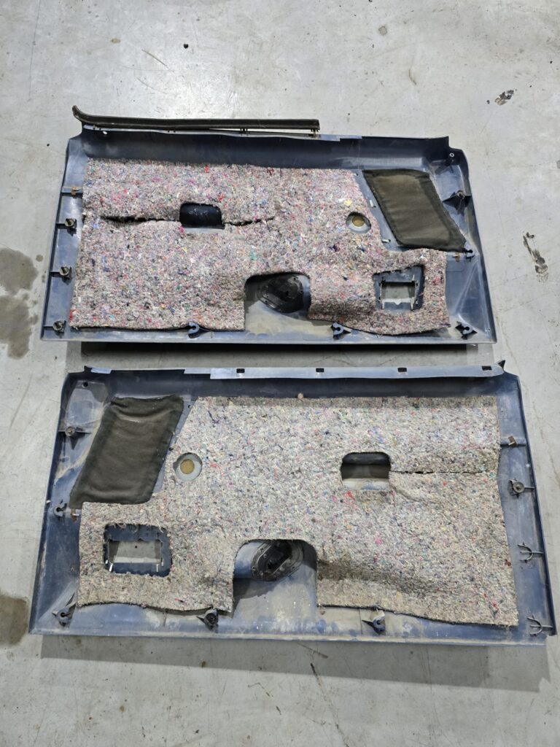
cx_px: 280
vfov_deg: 73.9
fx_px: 496
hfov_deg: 58.9
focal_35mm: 23
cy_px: 374
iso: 640
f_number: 1.7
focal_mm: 6.3
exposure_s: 1/100
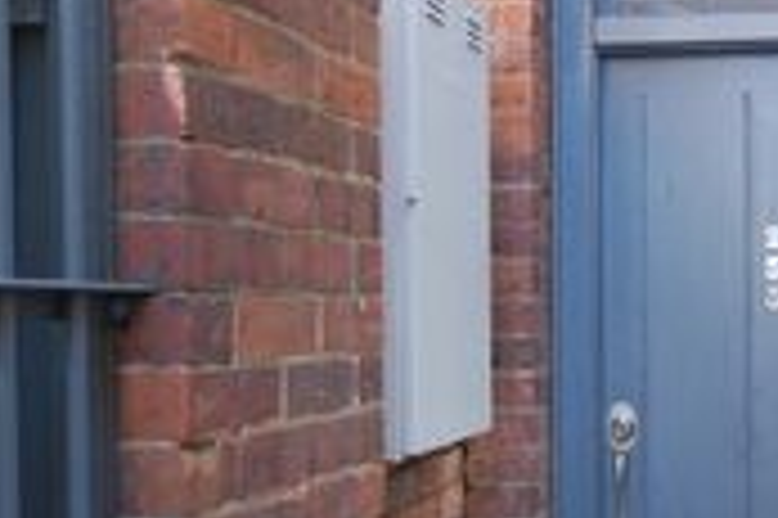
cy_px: 300
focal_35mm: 57
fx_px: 1231
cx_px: 733
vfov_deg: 23.7
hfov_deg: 32.9
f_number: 4.8
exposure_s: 1/80
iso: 400
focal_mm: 14
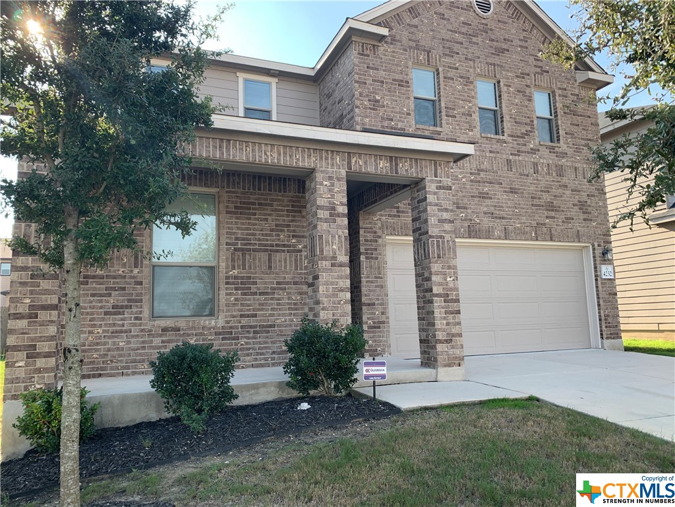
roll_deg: +1.0
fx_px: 507
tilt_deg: +10.4
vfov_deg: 53.1
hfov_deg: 67.3
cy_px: 254
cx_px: 338
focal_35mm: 26
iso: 25
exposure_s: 1/439
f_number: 1.8
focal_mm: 4.25
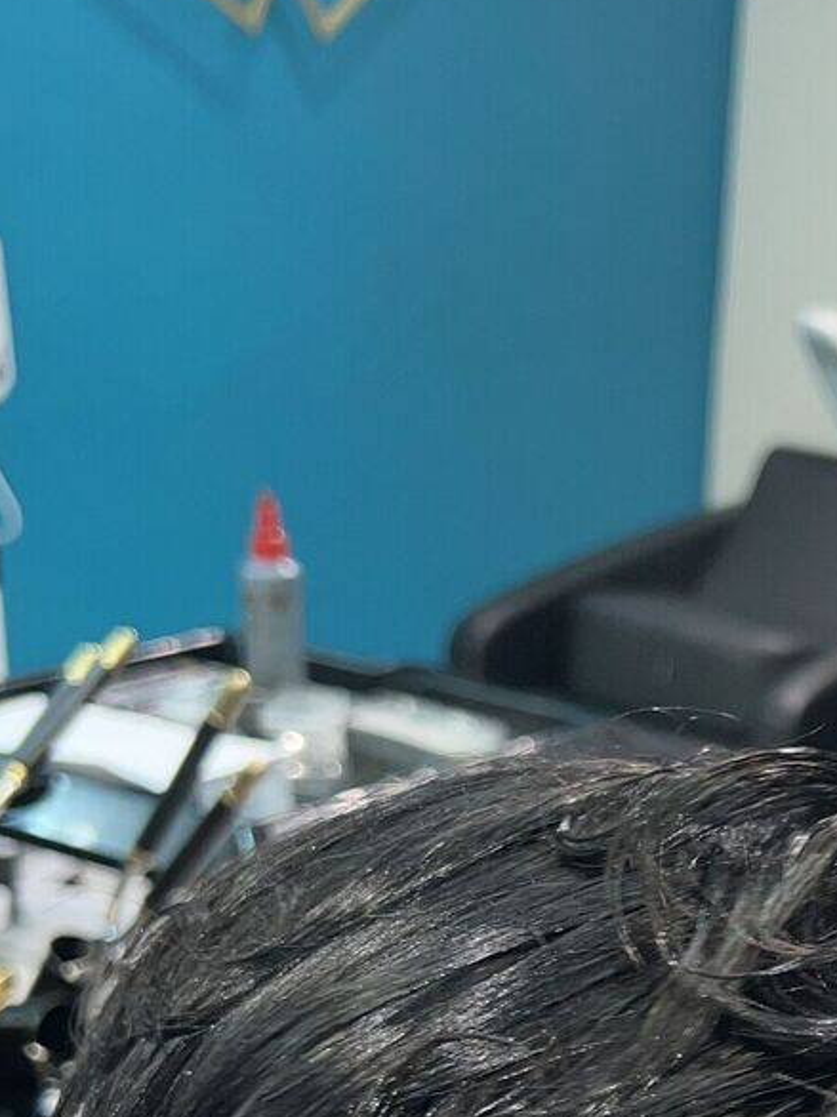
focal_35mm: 71
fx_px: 2291
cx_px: 835
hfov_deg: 20.1
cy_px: 1252
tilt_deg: -26.6
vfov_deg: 25.3
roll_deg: -6.7
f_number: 1.5
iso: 32
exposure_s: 1/52
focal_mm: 5.7
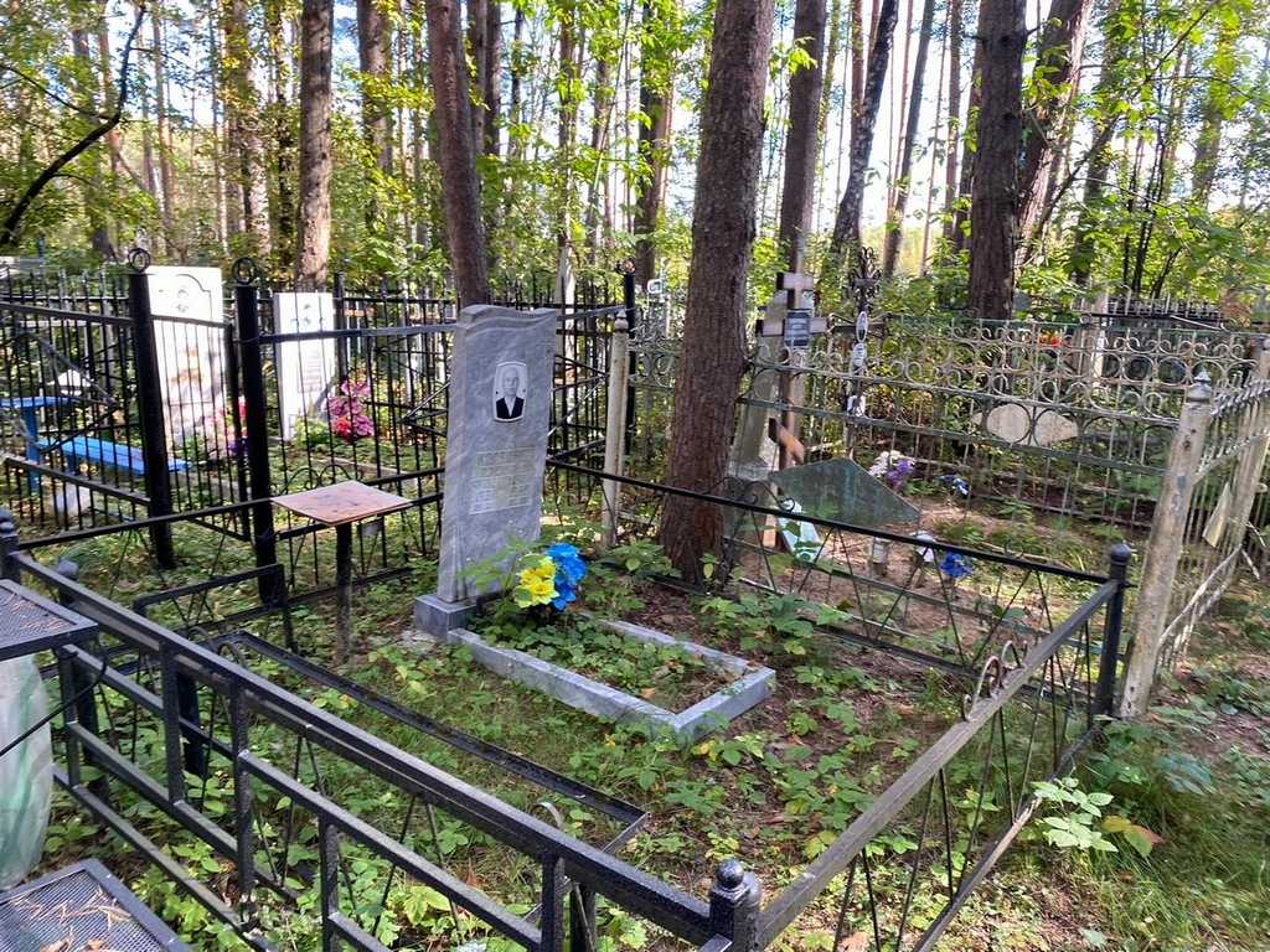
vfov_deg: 53.1
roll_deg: -3.8
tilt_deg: -7.0
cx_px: 635
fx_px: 954
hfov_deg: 67.3
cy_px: 476
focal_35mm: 26
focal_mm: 4.25
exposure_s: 1/122
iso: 50
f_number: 1.8
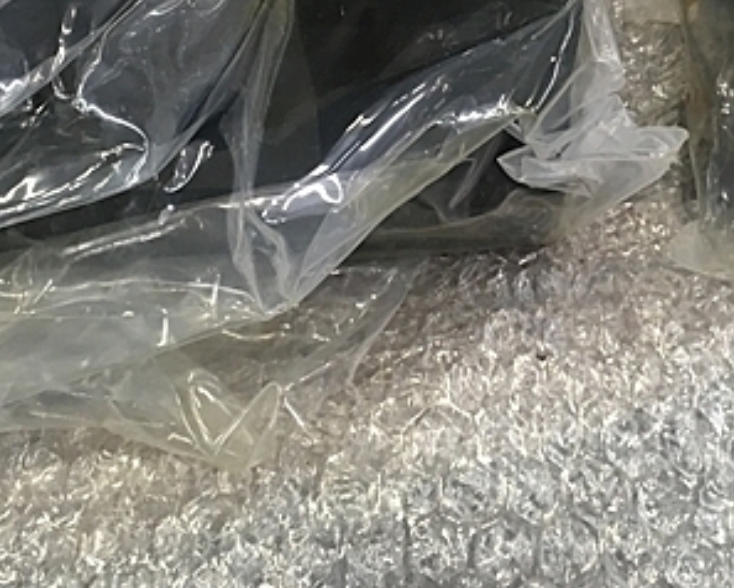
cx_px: 492
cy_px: 40
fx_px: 1326
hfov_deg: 30.7
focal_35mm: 61
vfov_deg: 24.2
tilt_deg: -65.1
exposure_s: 1/30
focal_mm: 4.15
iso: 50
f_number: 2.2
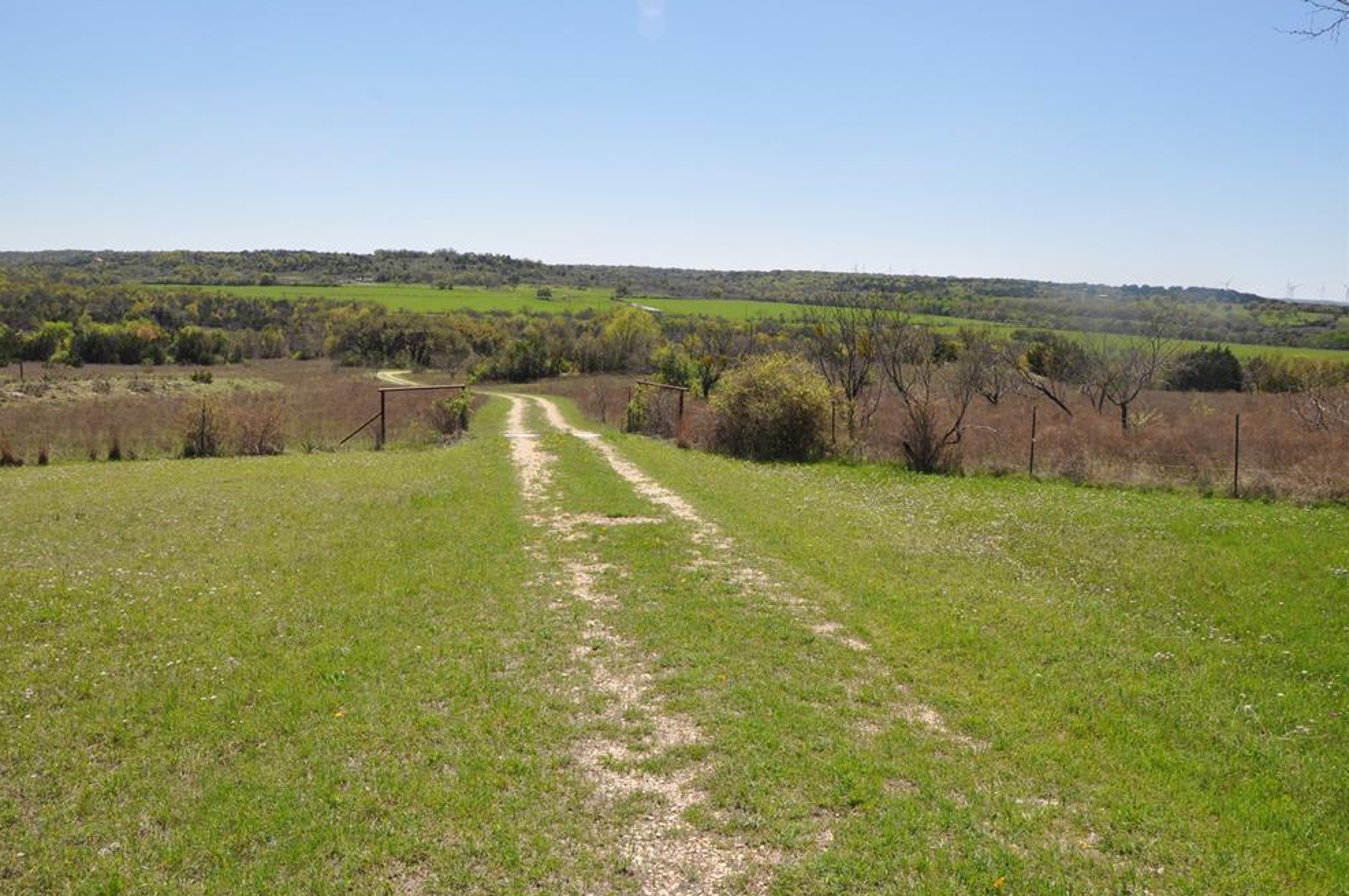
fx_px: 1048
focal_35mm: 28
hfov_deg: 65.5
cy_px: 455
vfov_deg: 46.3
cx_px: 651
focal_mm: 18
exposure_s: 1/160
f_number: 13
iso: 200
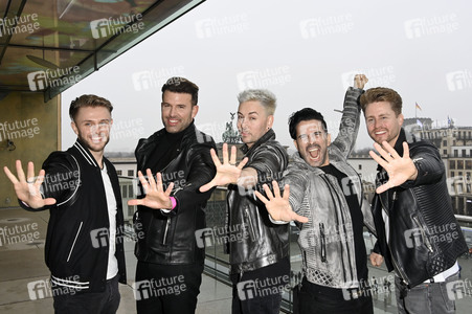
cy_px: 157
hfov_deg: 54.5
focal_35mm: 35
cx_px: 236
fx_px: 459
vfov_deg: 37.8
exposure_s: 1/125
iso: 1600
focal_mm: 35
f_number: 10
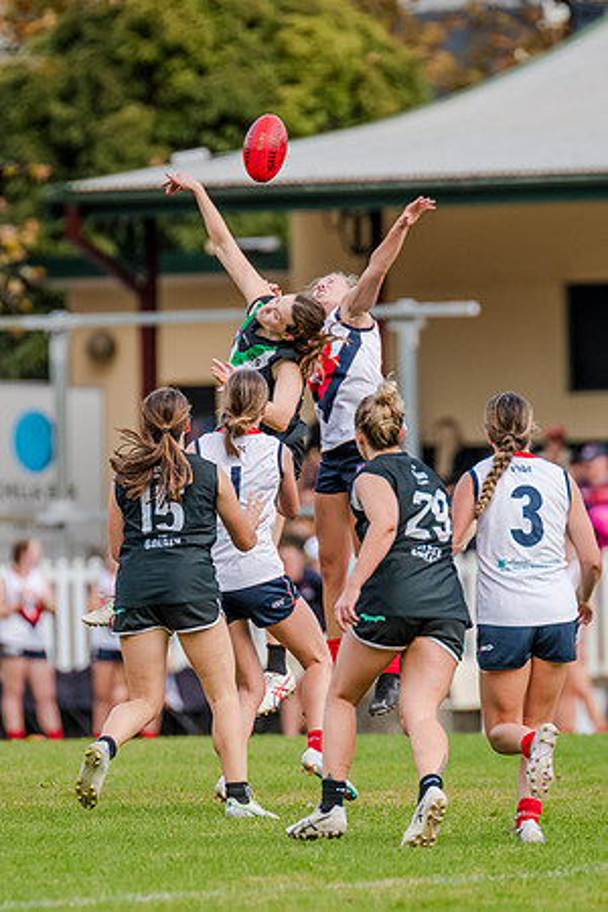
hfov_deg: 2.2
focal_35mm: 631
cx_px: 284
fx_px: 15980
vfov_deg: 3.3
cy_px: 457
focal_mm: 420
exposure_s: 1/1600
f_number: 5
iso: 800
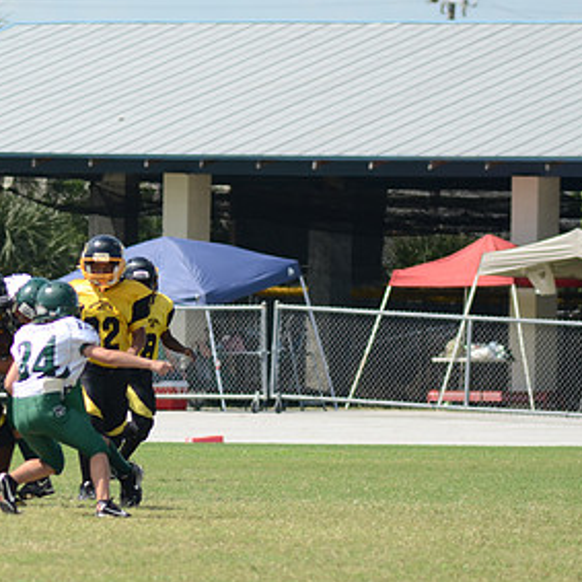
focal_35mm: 521
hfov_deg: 3.4
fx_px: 9910
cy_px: 329
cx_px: 6
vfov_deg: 3.4
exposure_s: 1/800
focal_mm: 200
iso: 200
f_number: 5.6
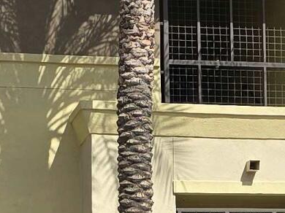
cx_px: 229
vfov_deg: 8.3
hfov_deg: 11.1
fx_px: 1456
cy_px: 272
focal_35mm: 177
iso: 12
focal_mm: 6.3
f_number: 1.7
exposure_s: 1/970
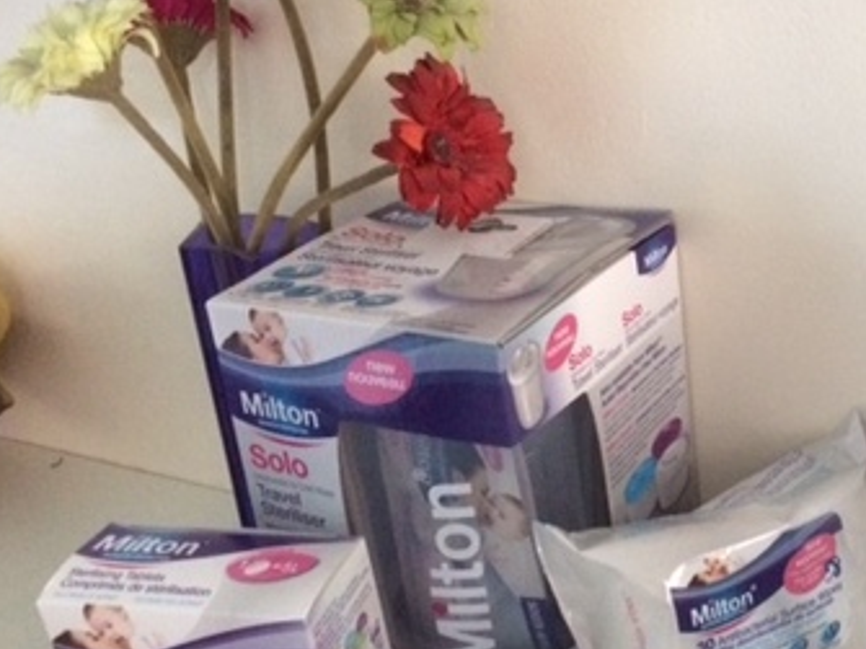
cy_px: 287
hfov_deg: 35.7
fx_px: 1300
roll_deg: +3.8
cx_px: 680
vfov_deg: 28.0
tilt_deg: -21.1
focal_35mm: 52
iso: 400
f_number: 2.2
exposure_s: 1/17
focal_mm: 4.15
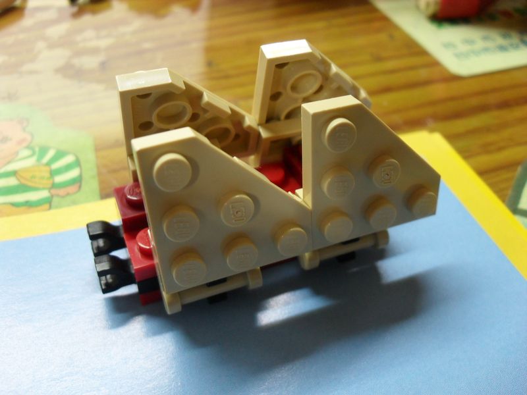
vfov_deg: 40.7
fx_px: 533
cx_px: 264
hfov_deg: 52.6
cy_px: 198
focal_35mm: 35
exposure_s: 1/15
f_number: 2.8
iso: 200
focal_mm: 6.2
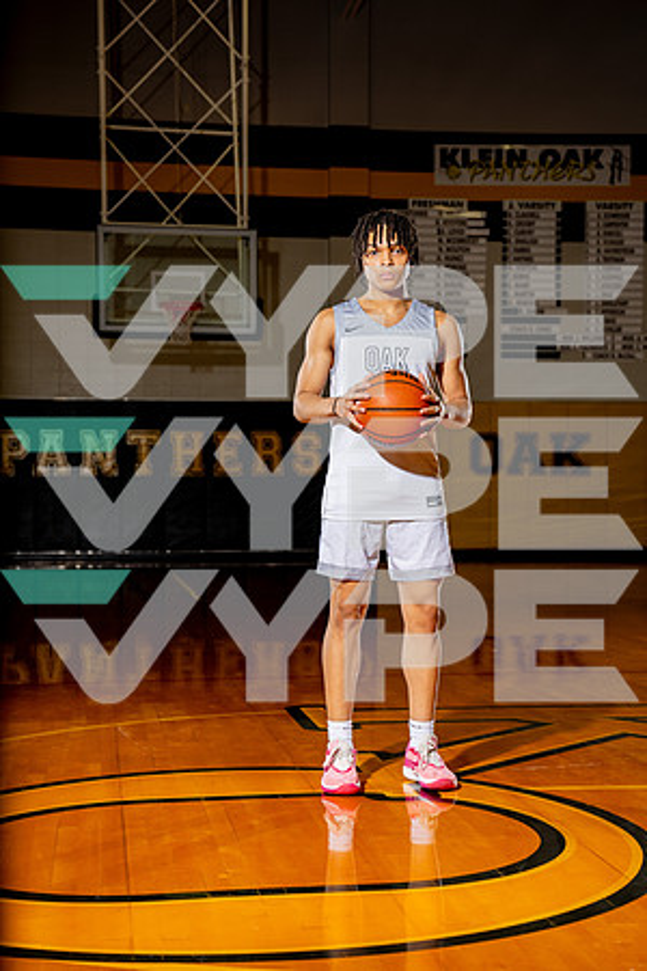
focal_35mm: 58
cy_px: 486
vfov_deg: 34.5
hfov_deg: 23.4
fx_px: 1563
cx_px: 324
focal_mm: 58
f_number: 4
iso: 100
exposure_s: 1/200
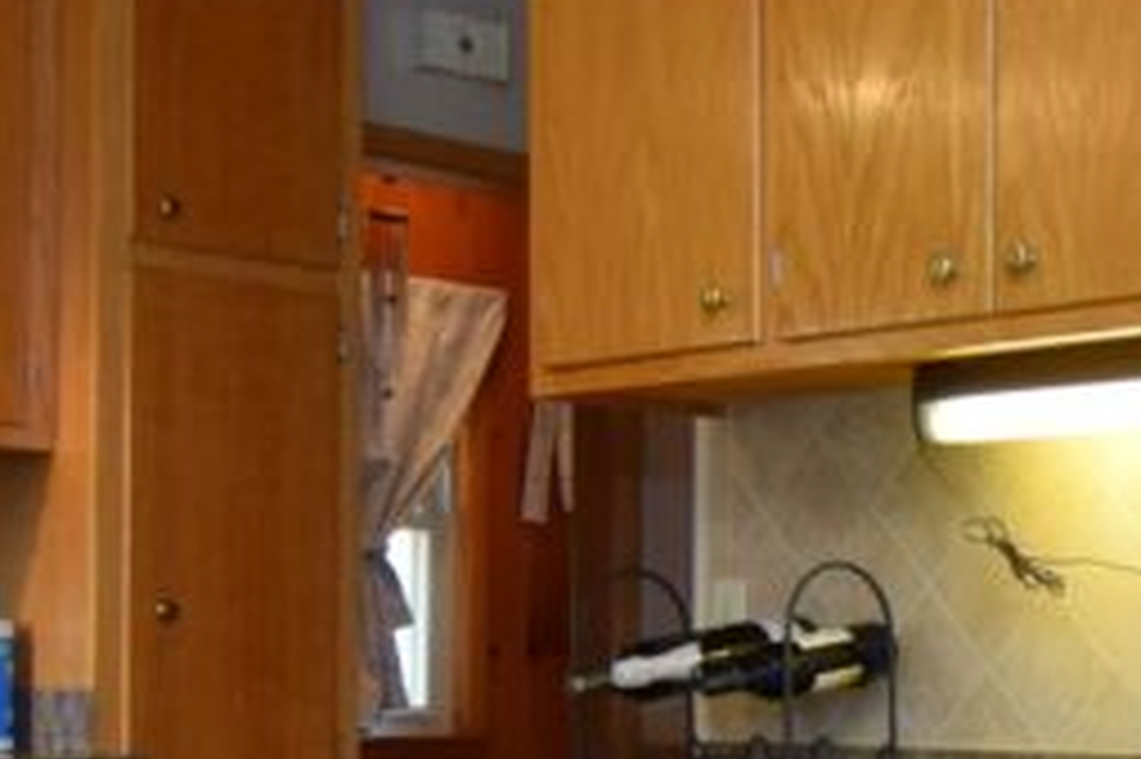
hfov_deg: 26.4
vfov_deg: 18.9
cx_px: 1235
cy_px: 656
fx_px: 2249
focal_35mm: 71
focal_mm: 10
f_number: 4.5
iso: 720
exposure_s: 1/60
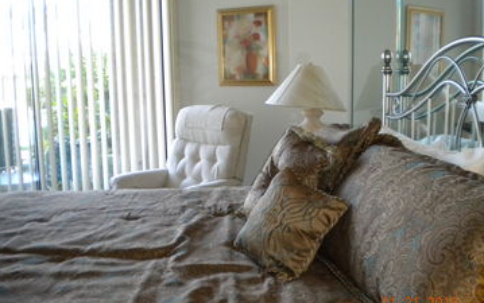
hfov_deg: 51.5
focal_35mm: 38
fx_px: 502
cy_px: 156
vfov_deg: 33.6
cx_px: 240
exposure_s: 1/71.2
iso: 400
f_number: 3.1
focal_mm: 6.3
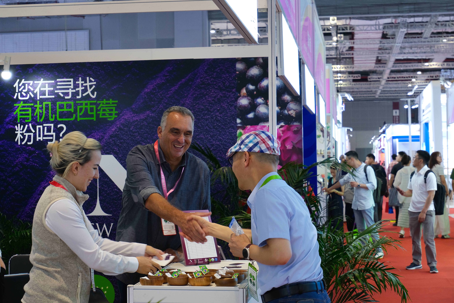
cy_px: 152
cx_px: 227
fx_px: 857
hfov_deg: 29.7
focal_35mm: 68
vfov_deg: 20.0
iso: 800
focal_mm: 45
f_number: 5.6
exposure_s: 1/50
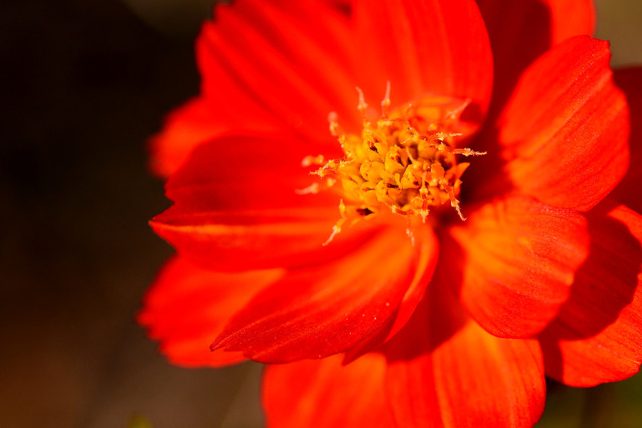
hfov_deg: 13.3
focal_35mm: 154
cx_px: 413
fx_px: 2747
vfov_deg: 8.9
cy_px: 178
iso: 200
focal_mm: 90
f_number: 5.6
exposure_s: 1/3000
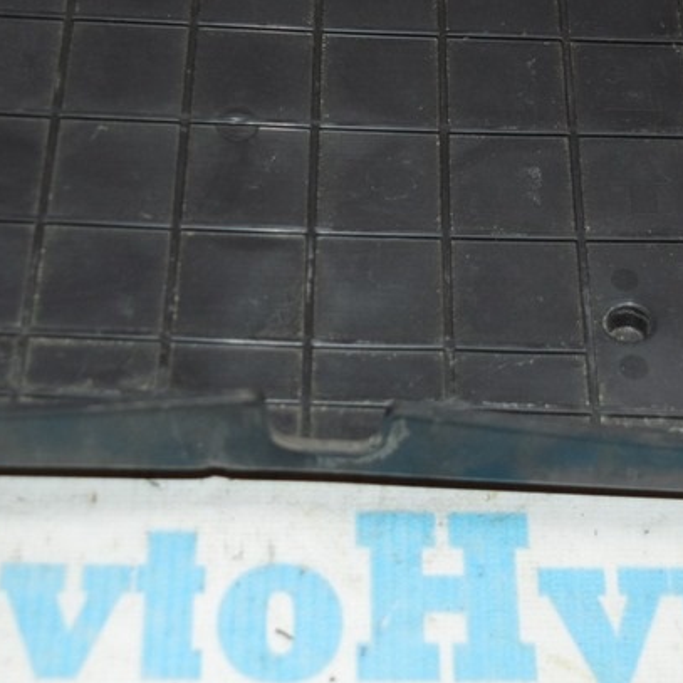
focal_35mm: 80
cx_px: 302
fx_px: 1787
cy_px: 221
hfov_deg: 21.6
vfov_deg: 21.5
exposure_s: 1/100
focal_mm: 25
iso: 400
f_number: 4
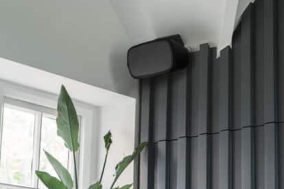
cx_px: 219
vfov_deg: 14.2
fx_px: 757
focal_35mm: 96
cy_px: 144
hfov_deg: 21.0
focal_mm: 50
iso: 2000
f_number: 4.5
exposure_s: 1/160
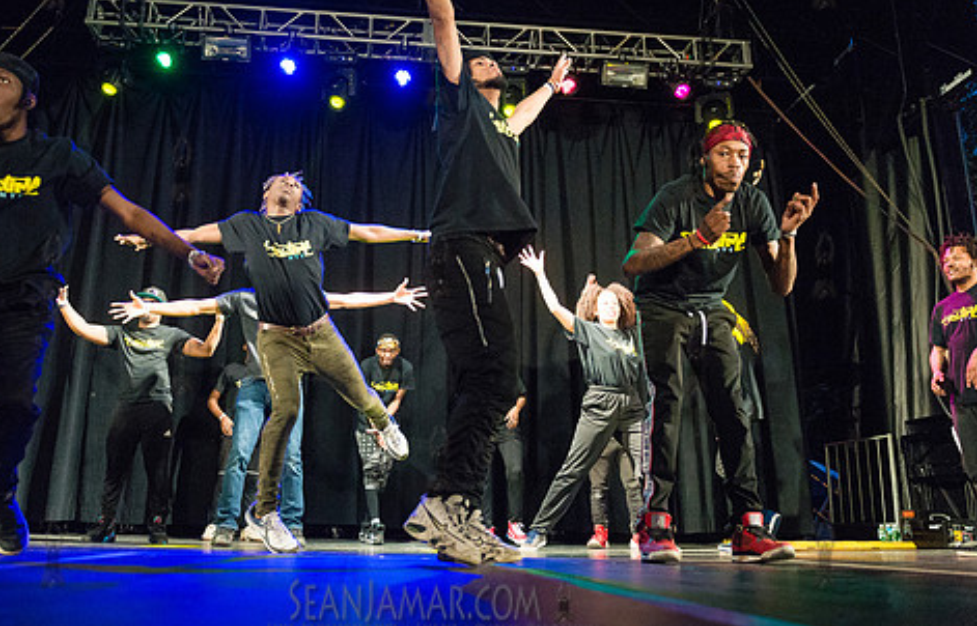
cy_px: 279
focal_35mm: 33
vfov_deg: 38.9
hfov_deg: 57.7
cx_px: 438
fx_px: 885
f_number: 2.8
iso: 4000
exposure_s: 1/1000
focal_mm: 26
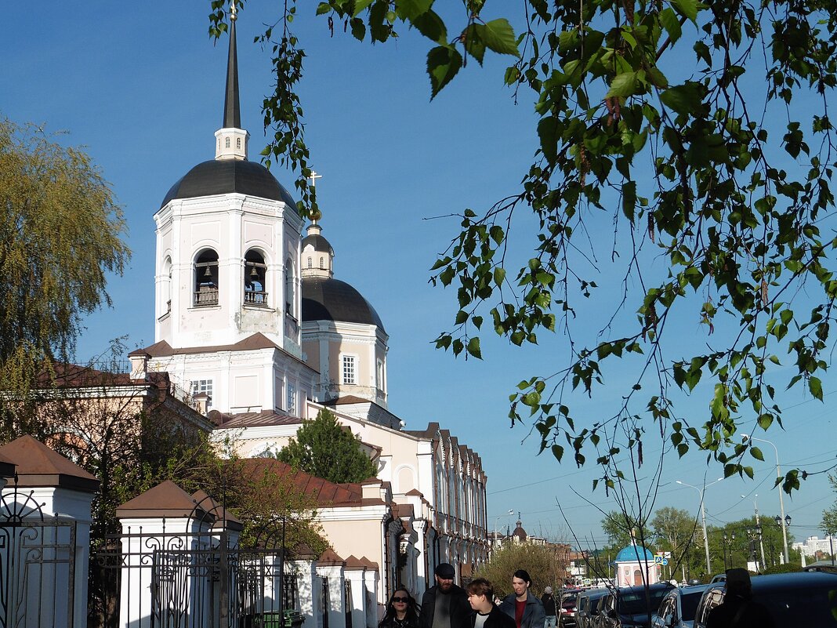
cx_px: 418
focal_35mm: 47
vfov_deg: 30.9
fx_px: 1136
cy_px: 314
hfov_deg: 40.4
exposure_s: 1/1250
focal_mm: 8.5
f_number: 4.2
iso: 100
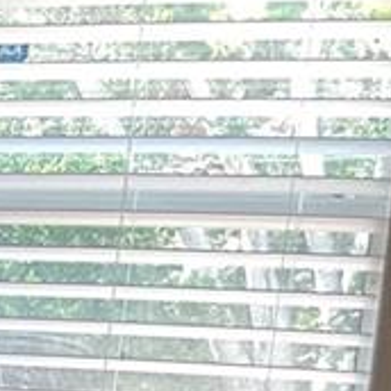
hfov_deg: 9.0
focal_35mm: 179
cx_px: -477
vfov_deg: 9.3
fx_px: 2287
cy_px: 718
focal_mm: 3
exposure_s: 1/60
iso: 100
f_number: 1.8
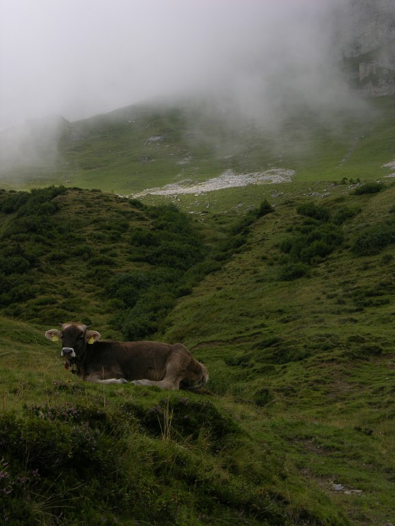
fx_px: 1004
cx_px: 198
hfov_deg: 22.3
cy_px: 263
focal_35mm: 66
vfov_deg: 29.4
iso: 50
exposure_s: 1/298
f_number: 5.8
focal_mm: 16.8
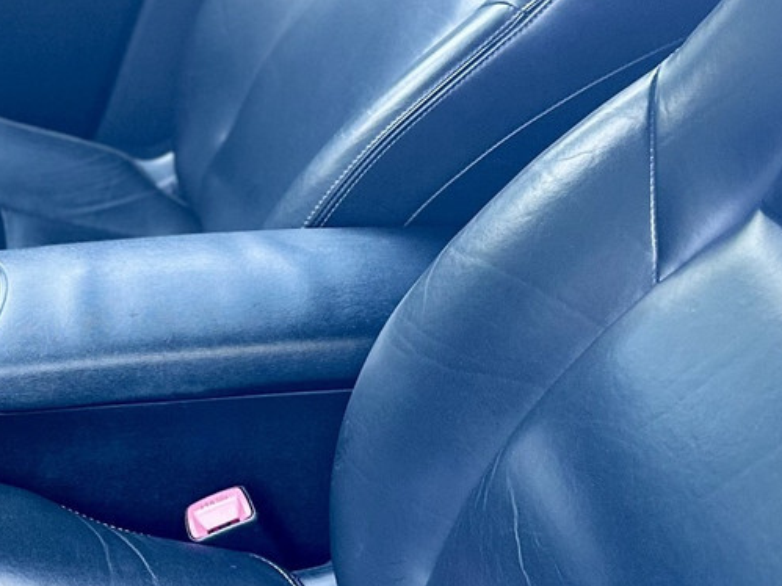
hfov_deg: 24.3
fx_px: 1739
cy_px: 337
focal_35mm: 77
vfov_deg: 19.1
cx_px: 16
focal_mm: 6.86
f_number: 1.78
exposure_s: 1/83
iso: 250
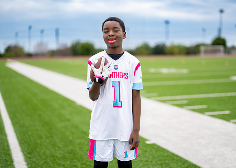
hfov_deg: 33.2
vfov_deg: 24.1
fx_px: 395
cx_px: 125
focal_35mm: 59
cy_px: 85
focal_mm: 50
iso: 100
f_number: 1.2
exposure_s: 1/6400
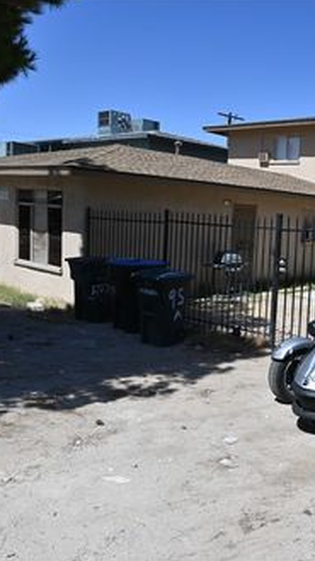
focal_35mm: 36
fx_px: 532
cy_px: 279
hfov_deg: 32.3
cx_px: 242
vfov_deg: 55.6
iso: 100
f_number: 9
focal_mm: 15
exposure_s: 1/320
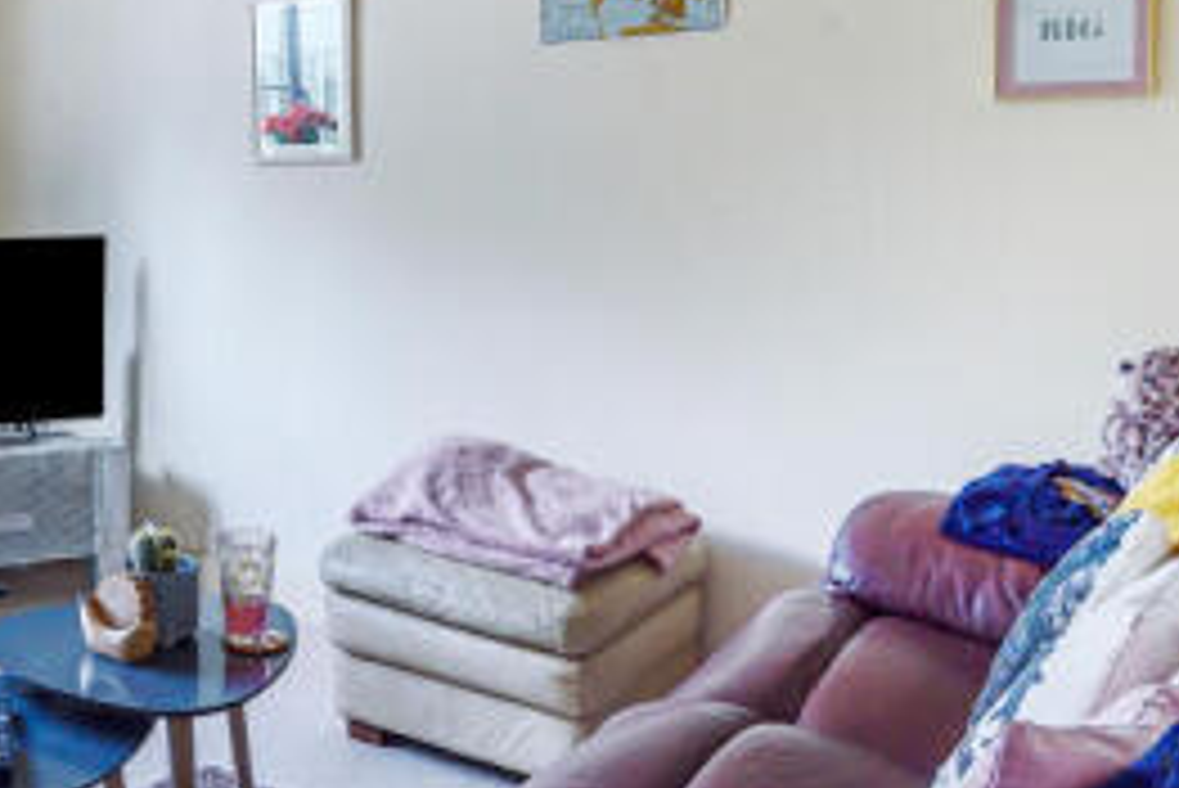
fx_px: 1311
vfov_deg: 32.8
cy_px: 196
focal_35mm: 40
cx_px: 238
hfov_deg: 46.0
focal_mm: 16
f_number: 8
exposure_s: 1/20
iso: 250
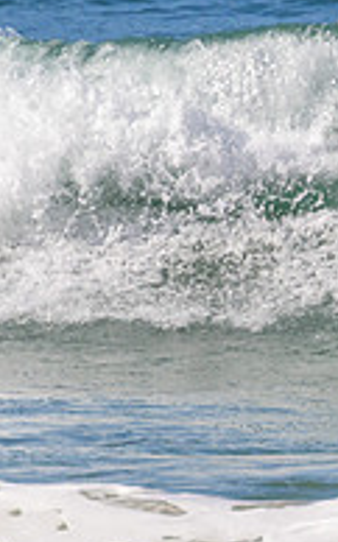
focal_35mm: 2444
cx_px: 715
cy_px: 71
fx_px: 36075
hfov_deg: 0.5
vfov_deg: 0.9
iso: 1400
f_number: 11
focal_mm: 800
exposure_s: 1/2000
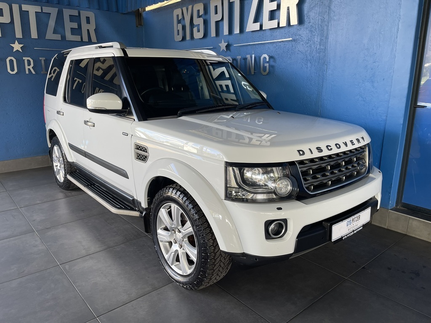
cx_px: 216
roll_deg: +0.7
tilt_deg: -15.0
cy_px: 162
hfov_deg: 69.4
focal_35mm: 25
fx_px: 311
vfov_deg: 54.9
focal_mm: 5.1
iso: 64
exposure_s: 1/121
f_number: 1.6
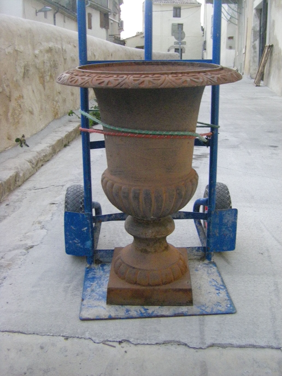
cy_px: 188
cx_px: 141
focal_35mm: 38
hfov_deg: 37.7
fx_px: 413
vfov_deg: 49.0
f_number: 3.5
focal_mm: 6.3
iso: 800
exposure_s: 1/40
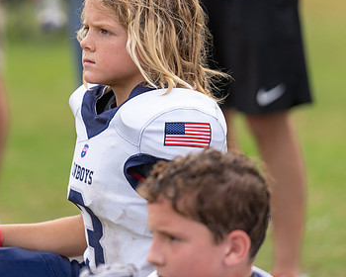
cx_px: 101
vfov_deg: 4.3
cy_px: 61
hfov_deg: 5.4
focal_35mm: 356
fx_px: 3646
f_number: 2.8
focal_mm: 200
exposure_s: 1/500
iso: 100
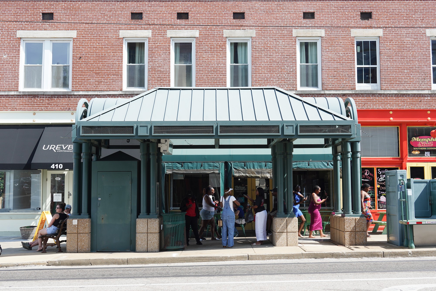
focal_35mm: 35
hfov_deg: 54.4
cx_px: 218
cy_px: 146
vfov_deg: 37.9
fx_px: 424
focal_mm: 35
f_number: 6.3
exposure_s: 1/100
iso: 160
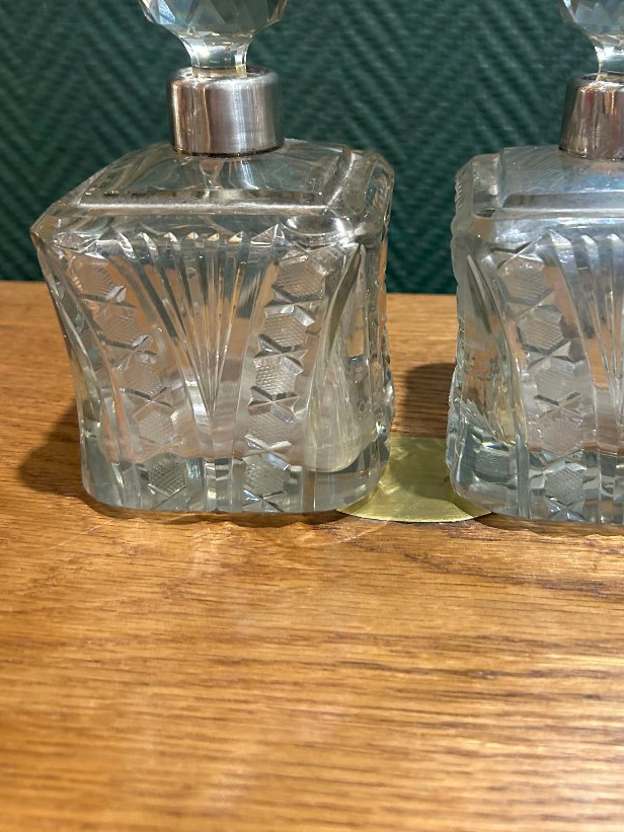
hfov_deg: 37.5
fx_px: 913
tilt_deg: -20.8
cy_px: 293
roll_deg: +0.1
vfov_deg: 48.3
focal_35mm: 38
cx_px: 396
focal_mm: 5.7
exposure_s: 1/50
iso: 160
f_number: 1.5
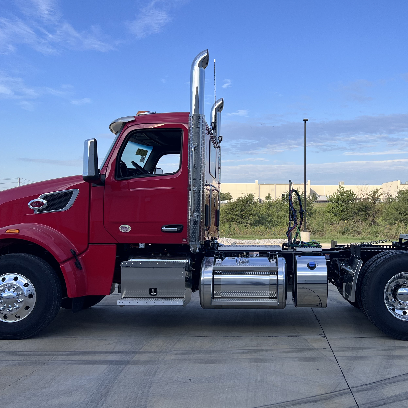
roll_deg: +0.1
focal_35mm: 37
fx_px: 493
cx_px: 267
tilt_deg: +0.2
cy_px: 202
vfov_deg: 44.9
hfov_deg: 44.4
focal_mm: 5.7
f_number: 1.5
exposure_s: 1/2695
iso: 50
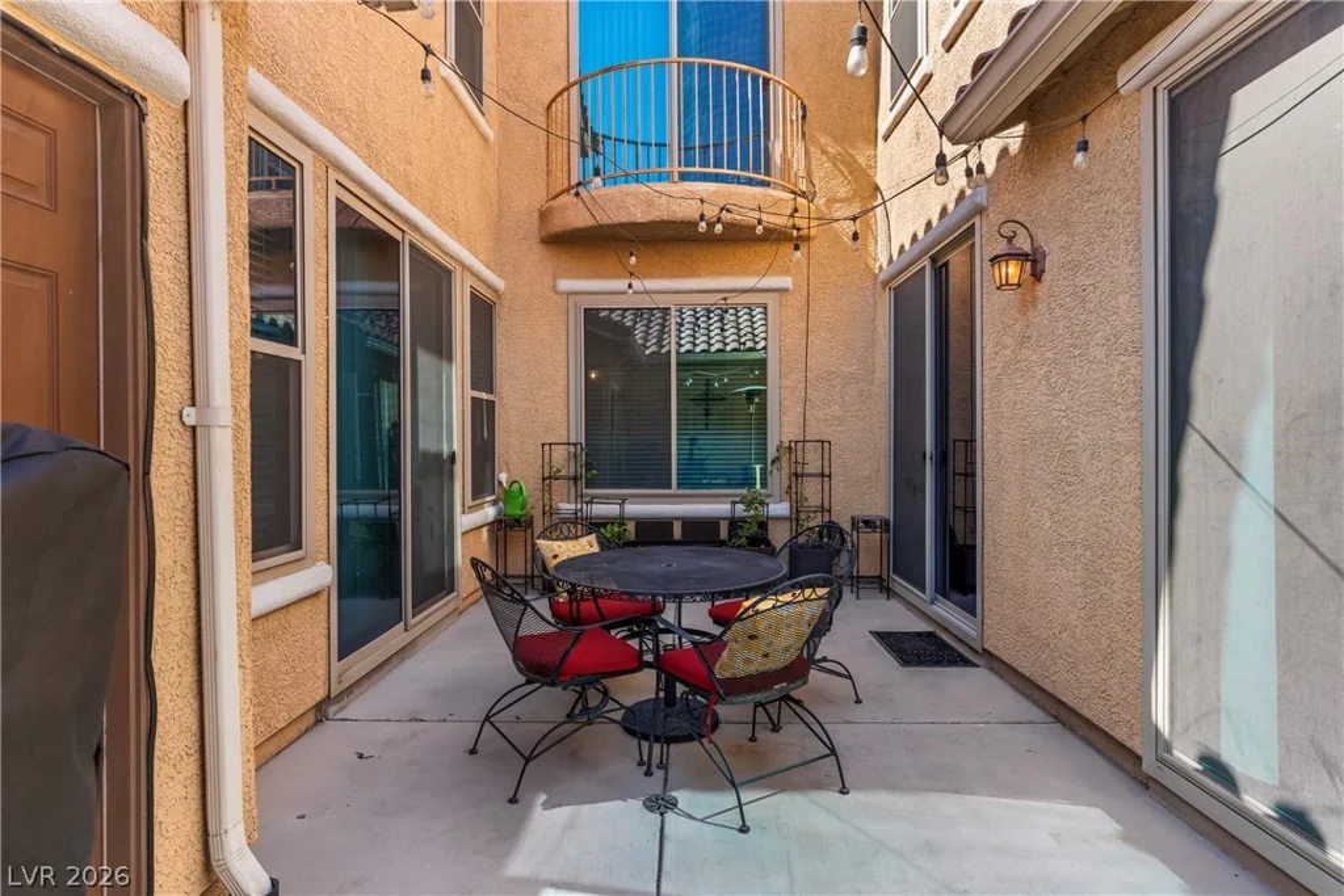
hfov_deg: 90.0
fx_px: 672
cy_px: 448
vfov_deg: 67.4
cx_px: 672
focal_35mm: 18
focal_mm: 18
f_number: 8
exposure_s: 1/6400
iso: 400
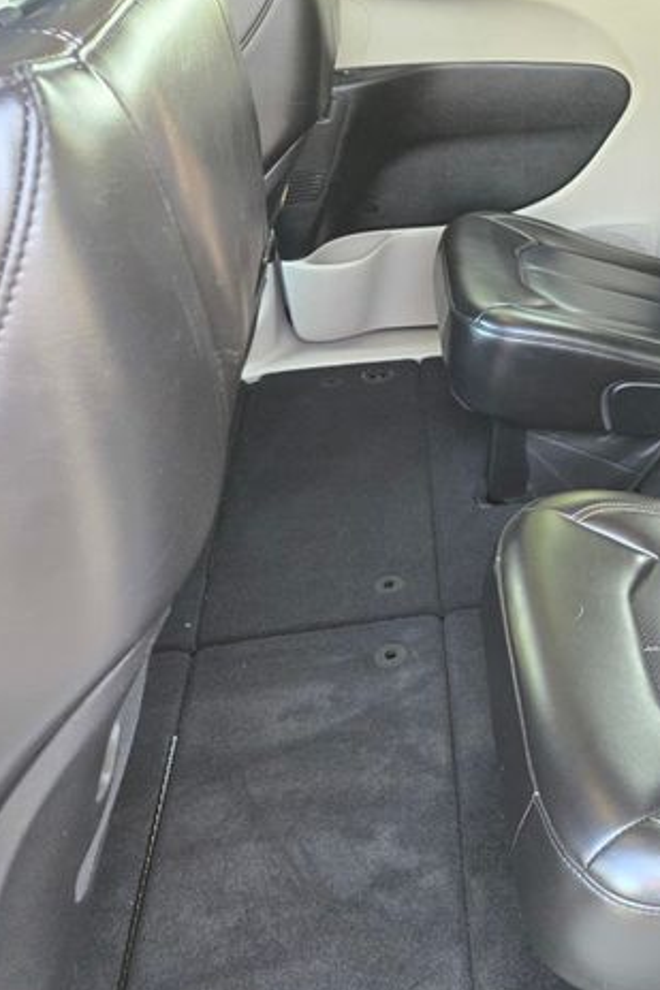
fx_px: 908
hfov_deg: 36.8
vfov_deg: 57.2
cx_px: 624
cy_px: 497
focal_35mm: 33
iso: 640
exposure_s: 1/120
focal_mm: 5.4
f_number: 1.8
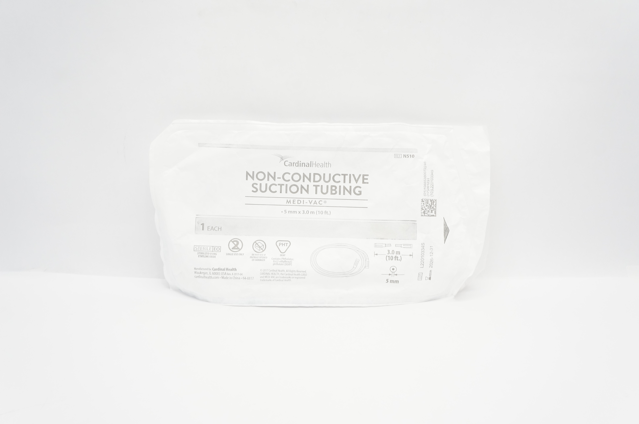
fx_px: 532
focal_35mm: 30
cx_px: 320
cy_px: 212
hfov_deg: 62.0
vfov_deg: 43.5
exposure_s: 1/60
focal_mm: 20
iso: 800
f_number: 6.3
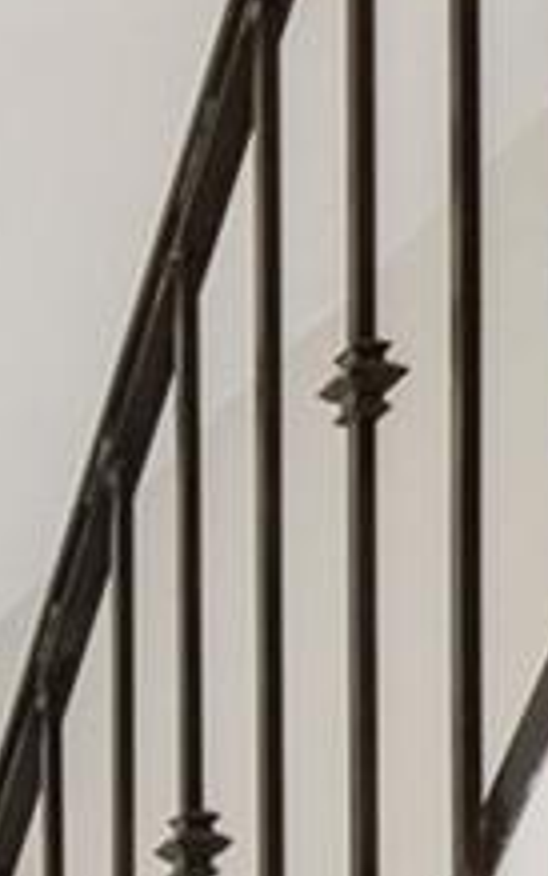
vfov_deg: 14.6
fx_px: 2931
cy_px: 1632
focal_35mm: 123
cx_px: -1184
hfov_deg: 8.6
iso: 400
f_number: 8
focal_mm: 11
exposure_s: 1/30
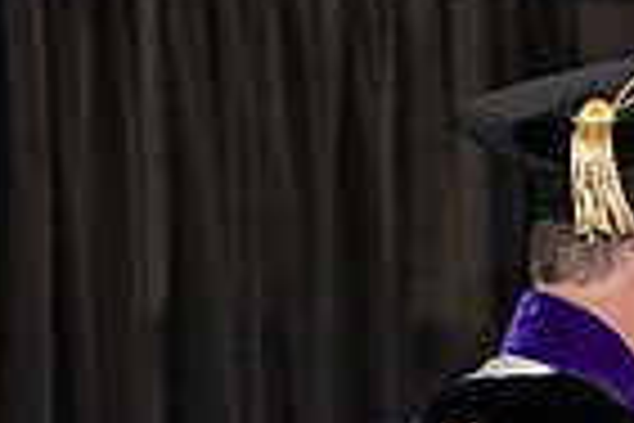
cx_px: 953
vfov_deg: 4.7
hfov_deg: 7.0
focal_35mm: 288
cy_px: 628
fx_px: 5072
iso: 2500
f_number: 5
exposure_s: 1/200
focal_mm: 70
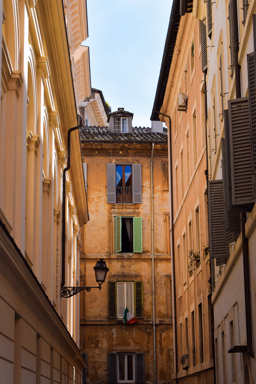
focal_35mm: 82
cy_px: 192
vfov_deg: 24.6
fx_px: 880
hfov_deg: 16.6
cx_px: 128
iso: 200
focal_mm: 55
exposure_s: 1/320
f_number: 9
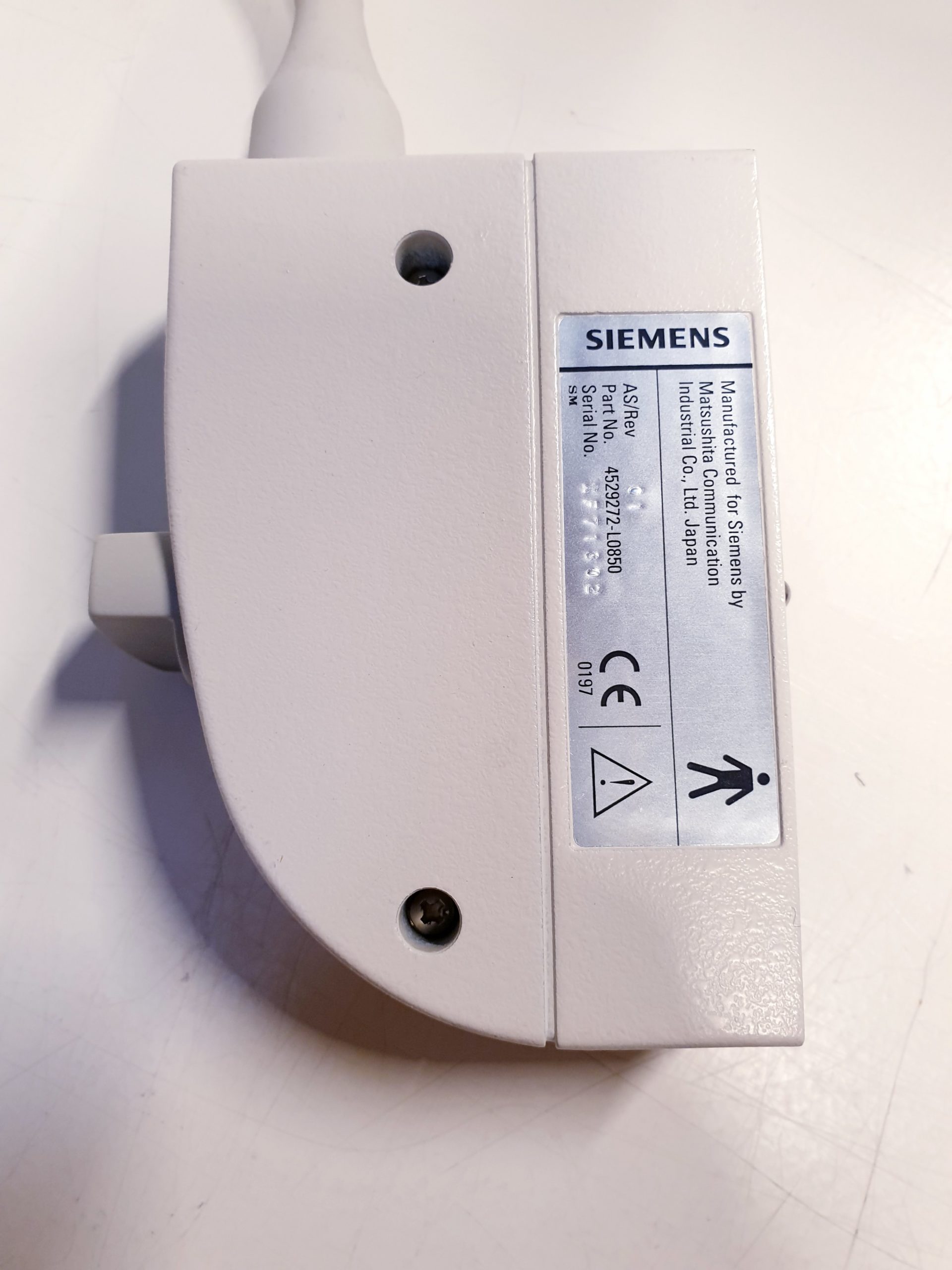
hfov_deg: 53.1
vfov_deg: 67.3
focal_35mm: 26
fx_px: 953
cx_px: 476
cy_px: 635
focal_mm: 4.3
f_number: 2.4
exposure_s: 1/50
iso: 160
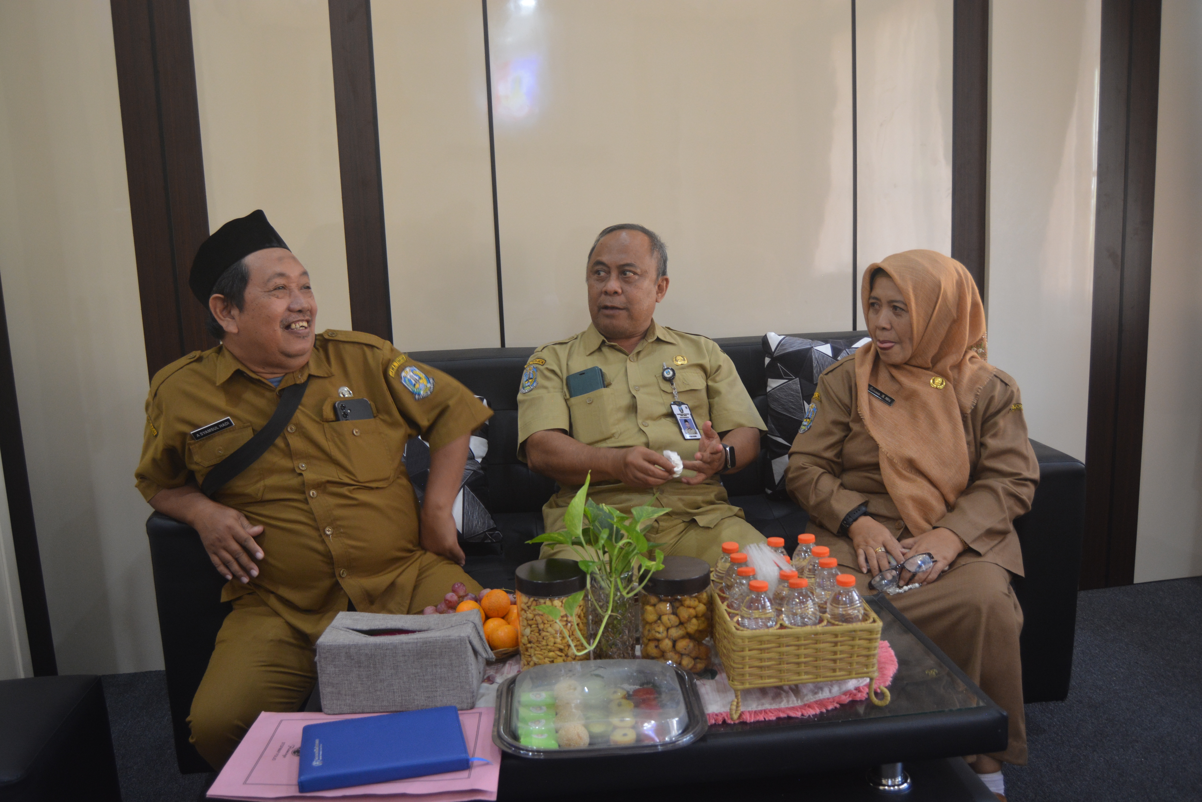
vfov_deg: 43.6
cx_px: 601
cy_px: 401
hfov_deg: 61.9
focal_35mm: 30
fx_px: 1002
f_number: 3.5
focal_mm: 20
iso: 800
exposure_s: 1/30
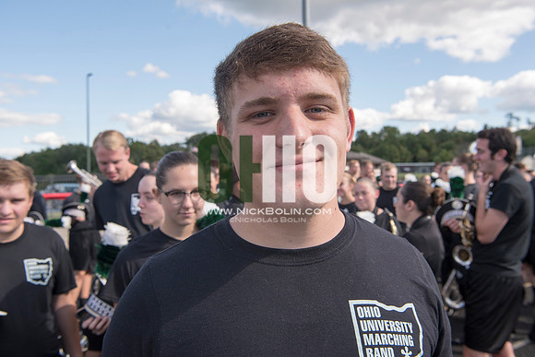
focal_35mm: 34
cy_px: 178
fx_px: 505
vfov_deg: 38.9
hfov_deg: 55.8
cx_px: 268
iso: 400
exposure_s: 1/640
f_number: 8
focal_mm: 34
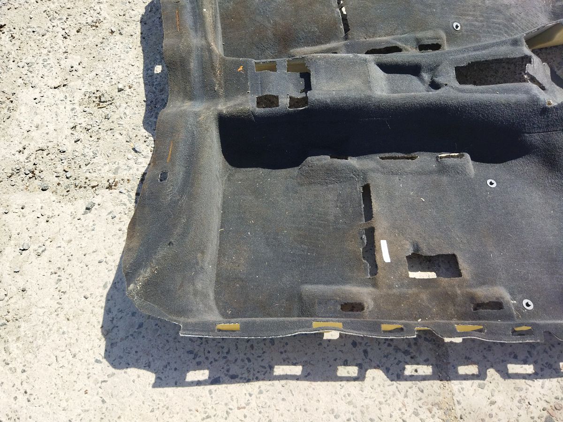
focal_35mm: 27
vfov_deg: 51.4
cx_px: 282
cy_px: 211
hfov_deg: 65.3
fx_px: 439
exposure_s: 1/2000
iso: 99
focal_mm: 4.71
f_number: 1.79
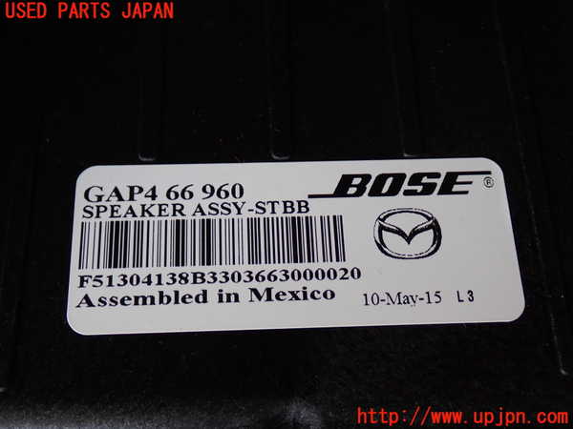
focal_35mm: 44
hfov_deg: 42.9
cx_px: 286
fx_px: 728
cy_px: 214
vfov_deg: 32.9
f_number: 2.9
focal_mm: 7.84
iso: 200
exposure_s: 1/60
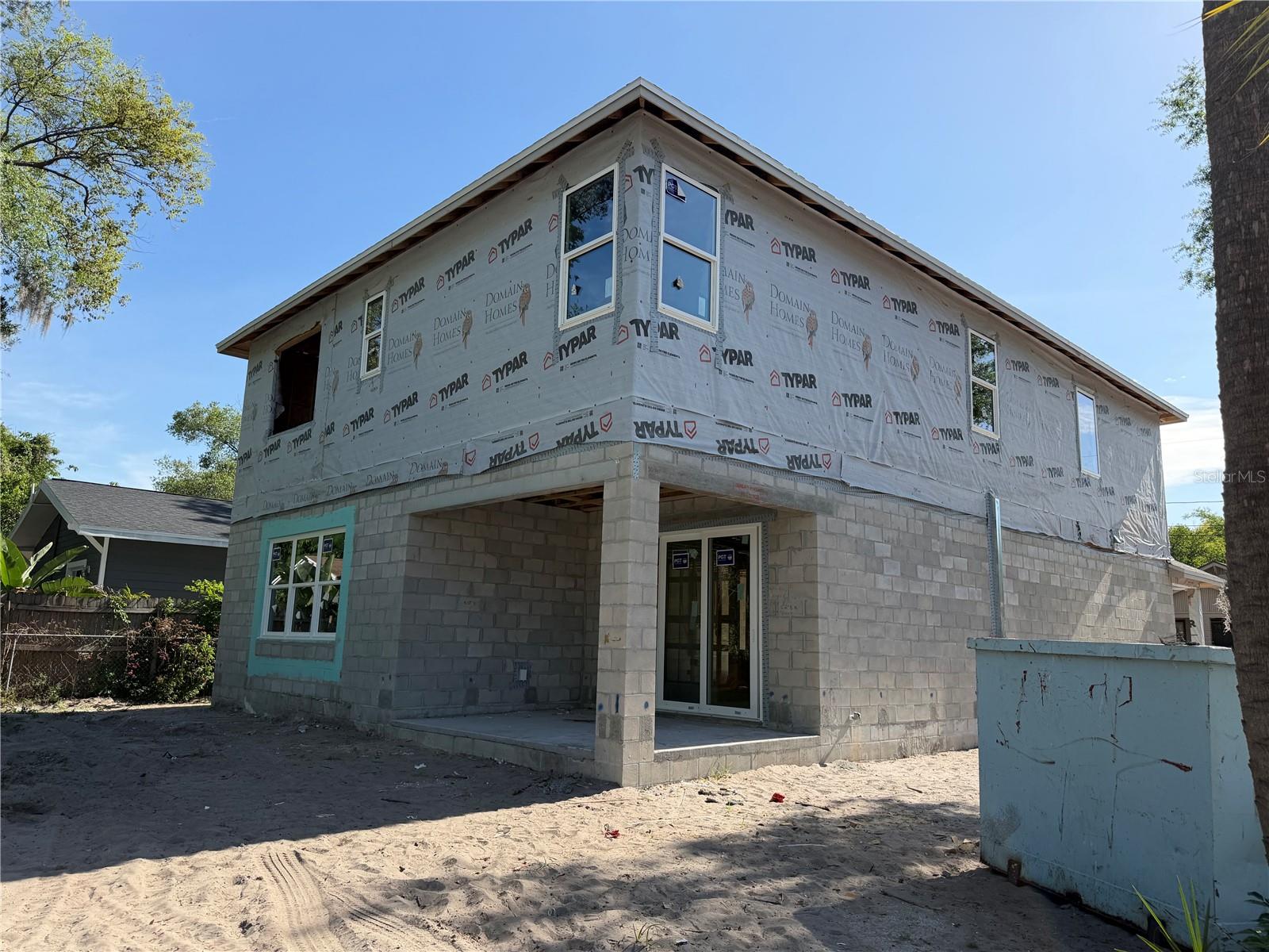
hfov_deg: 71.6
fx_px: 880
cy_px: 476
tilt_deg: +10.3
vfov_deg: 56.8
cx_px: 634
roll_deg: -2.7
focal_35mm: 24
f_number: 1.78
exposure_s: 1/3279
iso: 80
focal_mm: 6.76
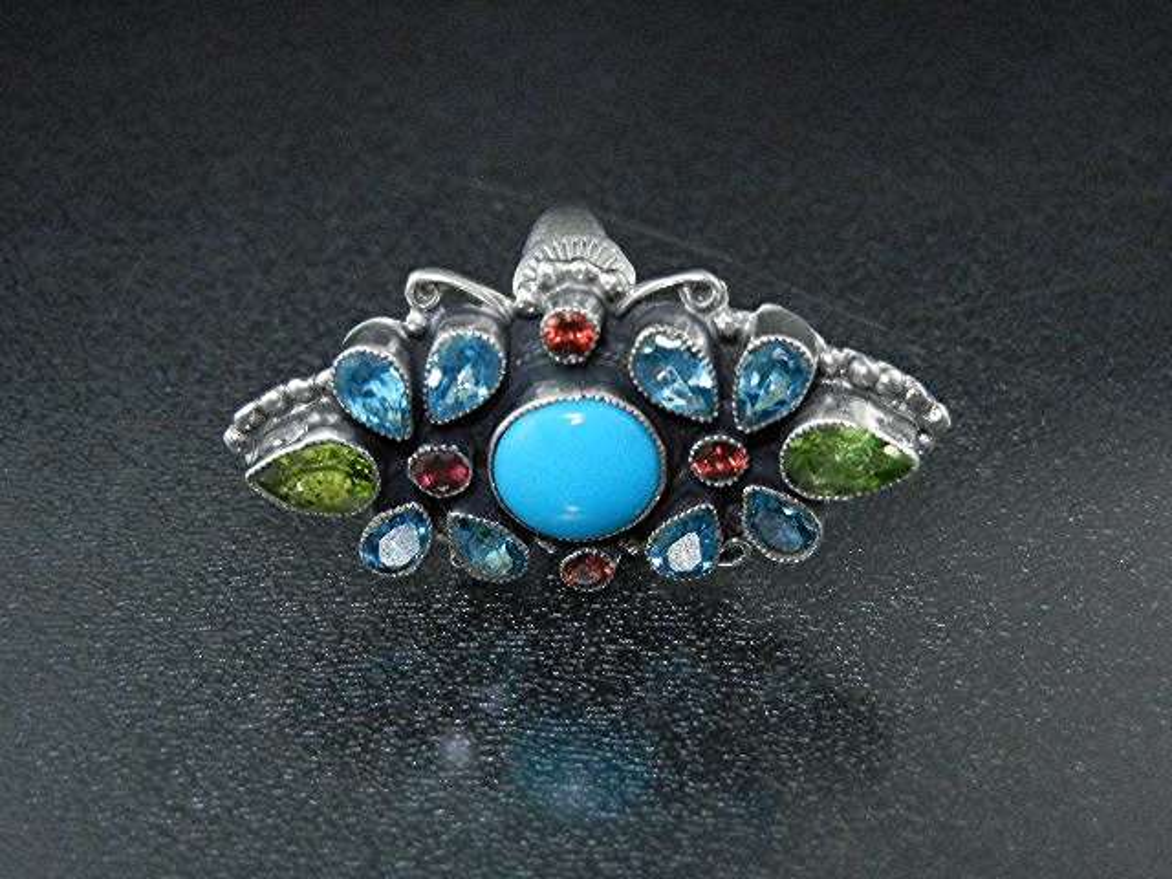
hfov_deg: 32.7
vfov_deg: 24.8
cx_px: 586
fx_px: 1998
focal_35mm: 59
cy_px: 440
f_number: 8
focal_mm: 10.6
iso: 800
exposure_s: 1/30
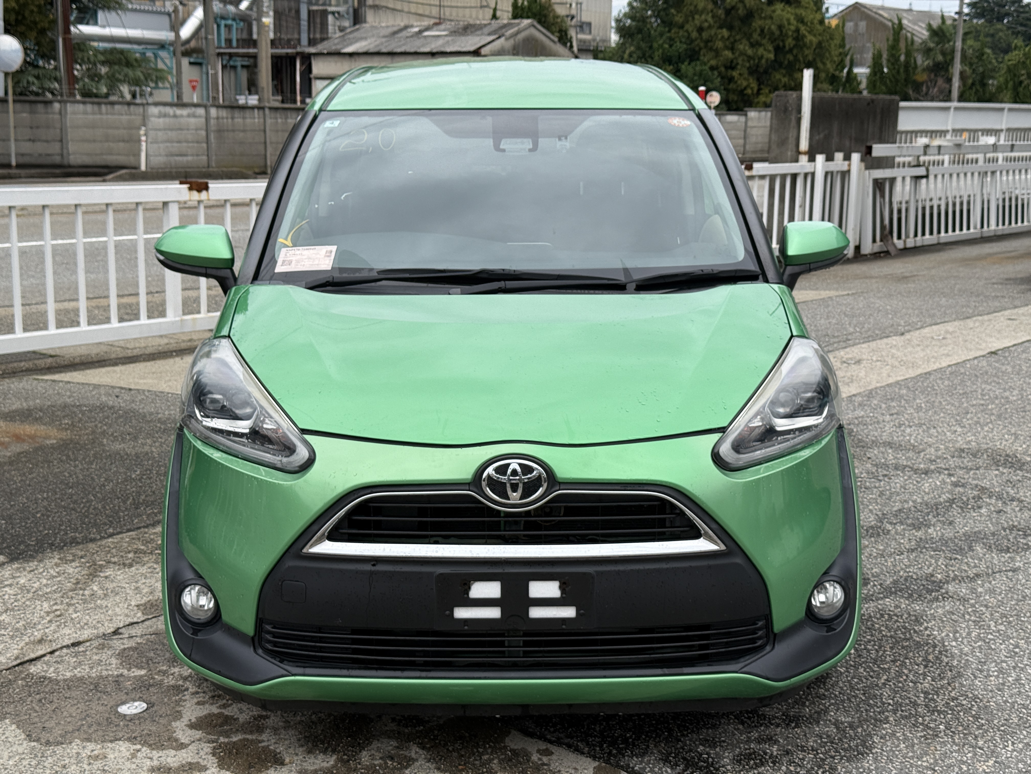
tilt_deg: -10.2
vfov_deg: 30.3
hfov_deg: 39.7
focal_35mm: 48
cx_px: 516
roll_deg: -1.1
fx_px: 1430
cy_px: 387
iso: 64
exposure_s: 1/2762
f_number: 1.78
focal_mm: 6.76
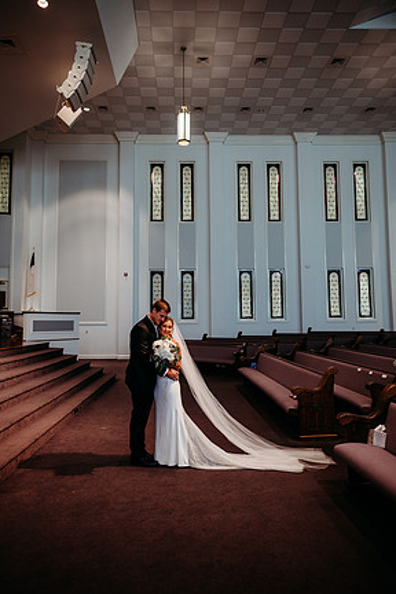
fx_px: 412
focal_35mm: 25
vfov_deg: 71.5
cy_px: 289
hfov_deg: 51.3
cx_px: 195
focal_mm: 24
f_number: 2.5
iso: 640
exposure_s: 1/160
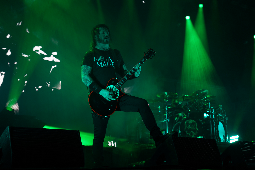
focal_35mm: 65
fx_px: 460
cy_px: 85
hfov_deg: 31.0
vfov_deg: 20.9
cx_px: 128
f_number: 4
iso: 250
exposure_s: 1/80
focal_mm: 65
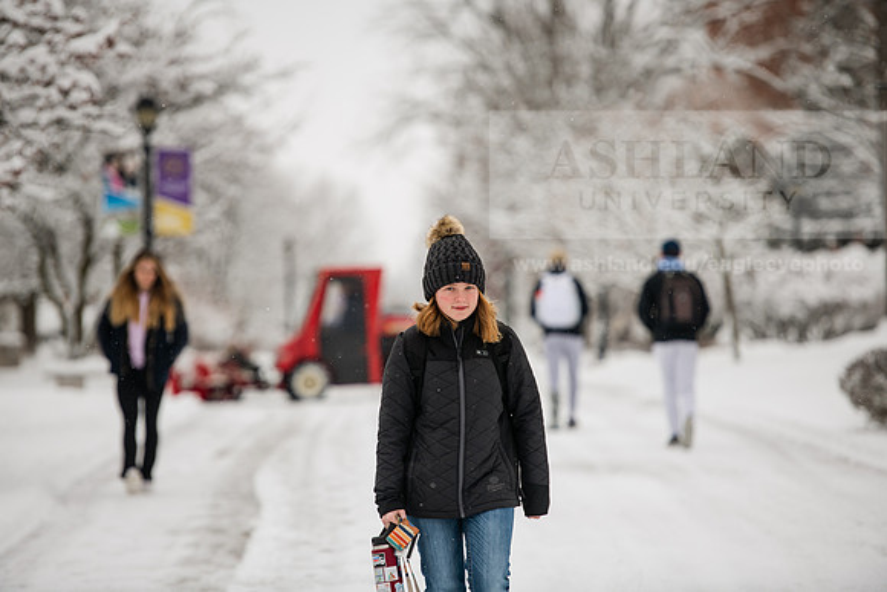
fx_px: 4559
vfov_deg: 7.4
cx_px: 444
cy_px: 296
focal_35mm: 185
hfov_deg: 11.1
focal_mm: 185
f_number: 3.2
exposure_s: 1/640
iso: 100
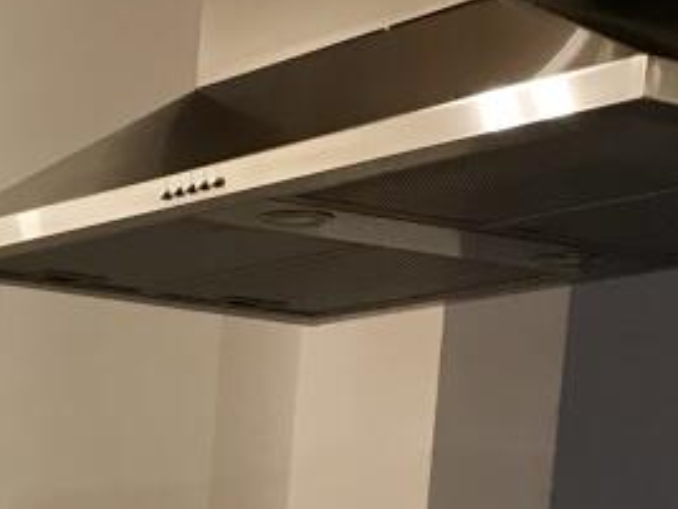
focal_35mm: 107
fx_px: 2096
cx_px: -534
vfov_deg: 12.5
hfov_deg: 15.7
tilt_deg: -6.9
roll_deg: -2.2
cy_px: 942
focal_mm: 3.99
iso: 40
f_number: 1.8
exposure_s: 1/20
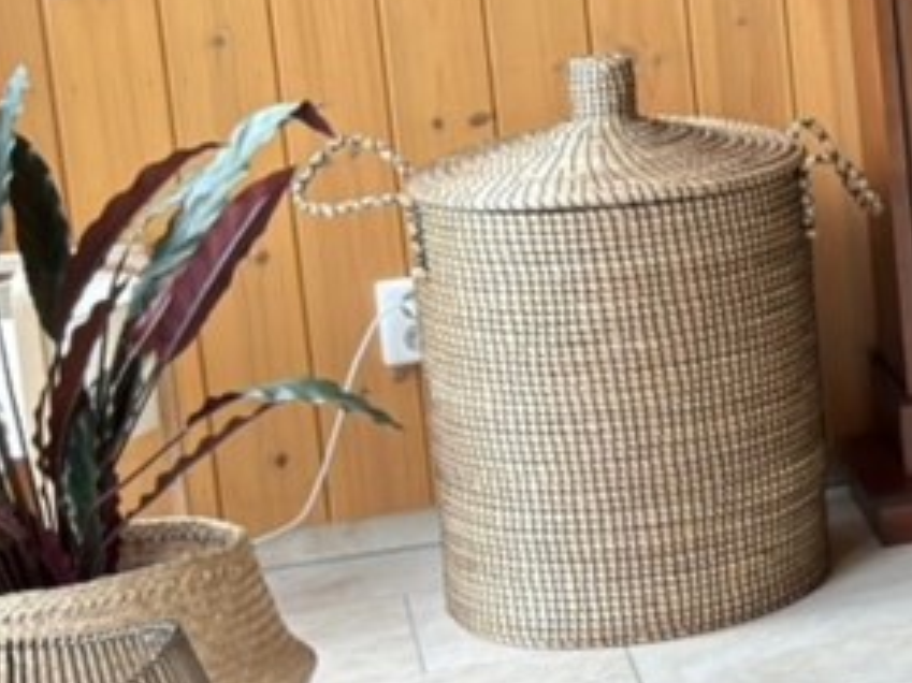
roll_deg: +0.8
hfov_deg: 10.4
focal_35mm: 151
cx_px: 2498
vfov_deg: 9.7
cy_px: -14
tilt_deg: -11.6
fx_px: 3977
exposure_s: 1/115
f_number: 1.78
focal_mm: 6.76
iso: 100
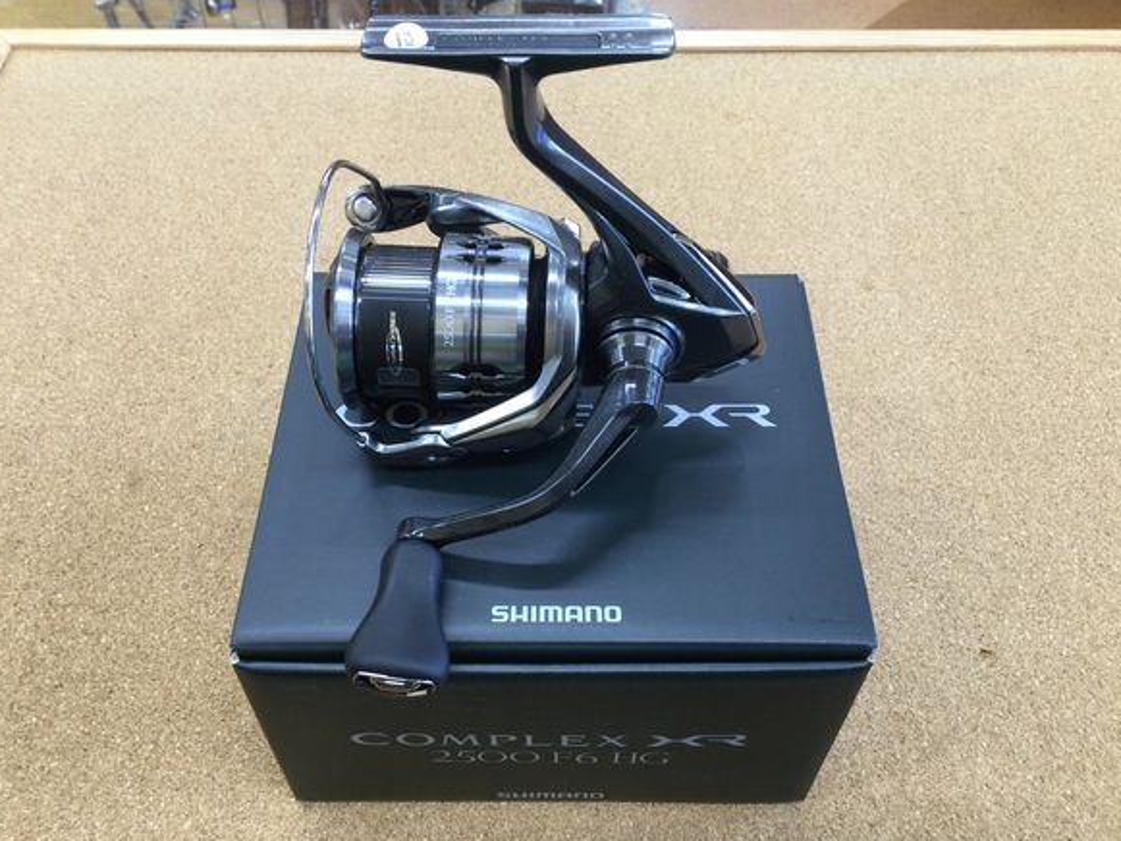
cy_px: 432
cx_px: 556
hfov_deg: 56.8
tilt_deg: -52.2
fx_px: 1036
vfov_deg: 44.2
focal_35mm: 32
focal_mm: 3.3
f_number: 2.4
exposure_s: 1/30
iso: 64
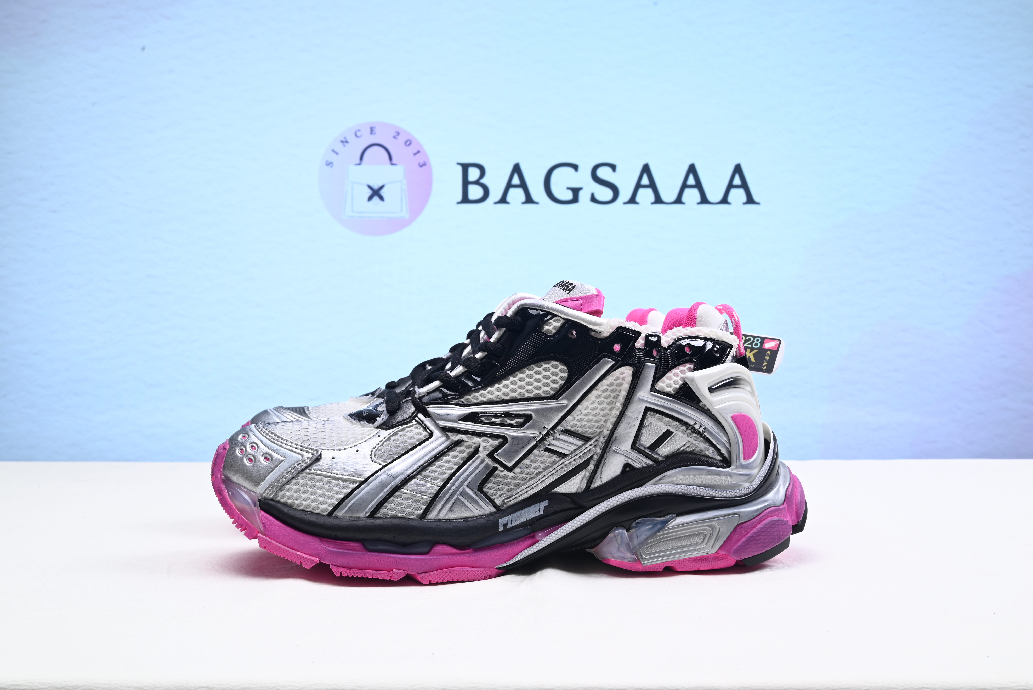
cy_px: 345
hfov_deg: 53.1
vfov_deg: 36.9
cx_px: 516
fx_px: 1033
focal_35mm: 36
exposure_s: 1/2
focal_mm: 36
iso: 100
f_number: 16
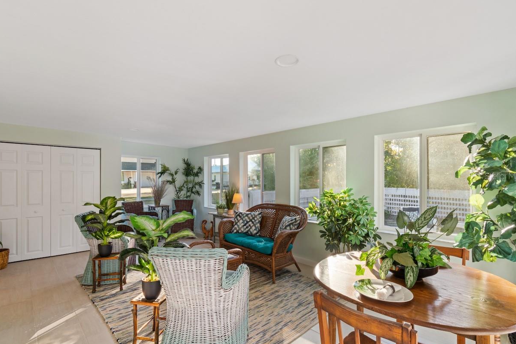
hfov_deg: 96.7
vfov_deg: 73.8
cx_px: 250
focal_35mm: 16
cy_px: 176
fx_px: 229
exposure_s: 1/2
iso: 250
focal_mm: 10
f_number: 10
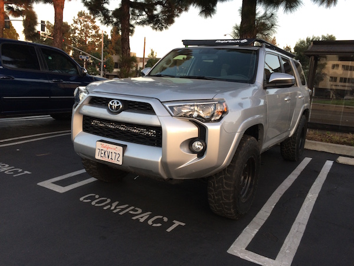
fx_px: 297
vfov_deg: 48.2
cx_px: 177
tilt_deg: -10.4
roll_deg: -4.4
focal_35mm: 29
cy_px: 133
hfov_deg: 61.7
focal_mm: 4.15
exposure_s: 1/120
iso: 50
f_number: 2.2
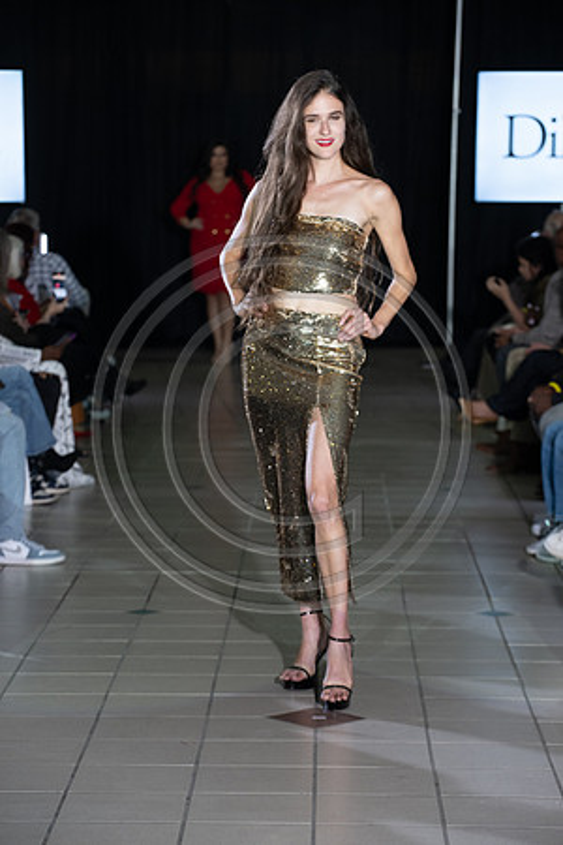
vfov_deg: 18.3
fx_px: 2627
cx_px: 282
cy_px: 422
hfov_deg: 12.2
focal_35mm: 112
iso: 1250
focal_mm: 112
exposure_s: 1/160
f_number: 5
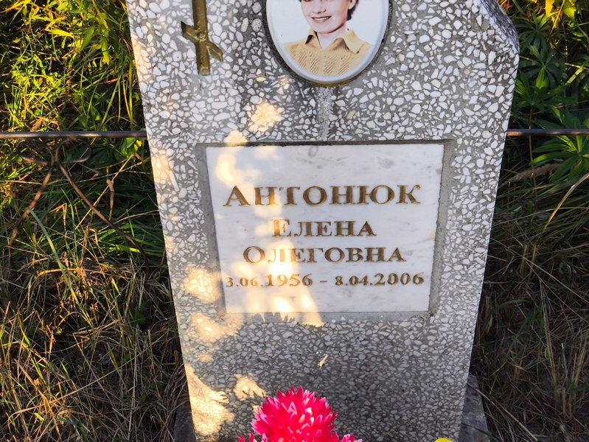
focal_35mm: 50
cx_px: 294
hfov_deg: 38.2
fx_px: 851
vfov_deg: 29.1
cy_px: 221
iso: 50
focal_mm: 4.71
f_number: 1.7
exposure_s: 1/295
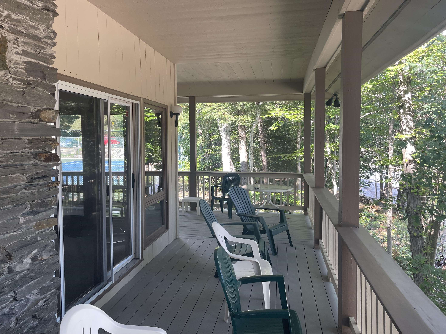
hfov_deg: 65.3
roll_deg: -0.1
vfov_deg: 51.4
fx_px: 348
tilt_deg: -1.6
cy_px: 162
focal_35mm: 27
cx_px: 220
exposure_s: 1/121
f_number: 1.6
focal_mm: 4.2
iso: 64
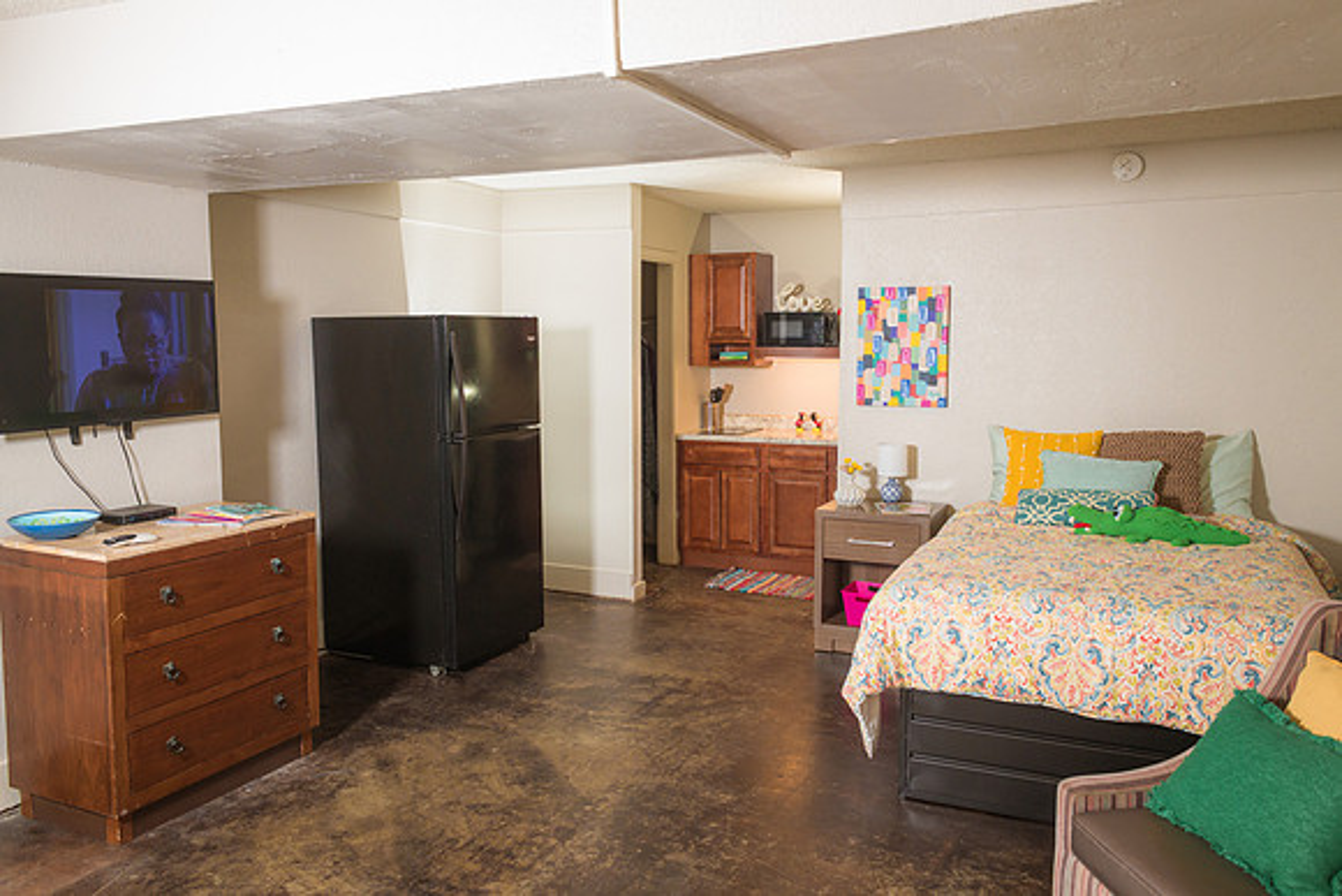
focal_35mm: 28
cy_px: 448
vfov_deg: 46.4
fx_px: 1044
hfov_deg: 65.5
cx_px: 671
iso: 1000
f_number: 8
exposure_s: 1/160
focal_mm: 28
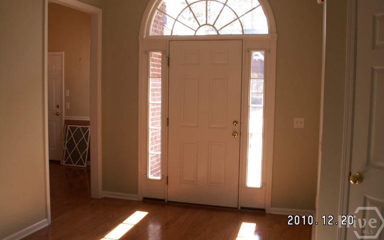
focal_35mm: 38
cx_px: 195
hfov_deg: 51.5
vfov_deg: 33.5
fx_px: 398
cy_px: 105
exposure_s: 1/50
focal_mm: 5.86
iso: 50
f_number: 3.2
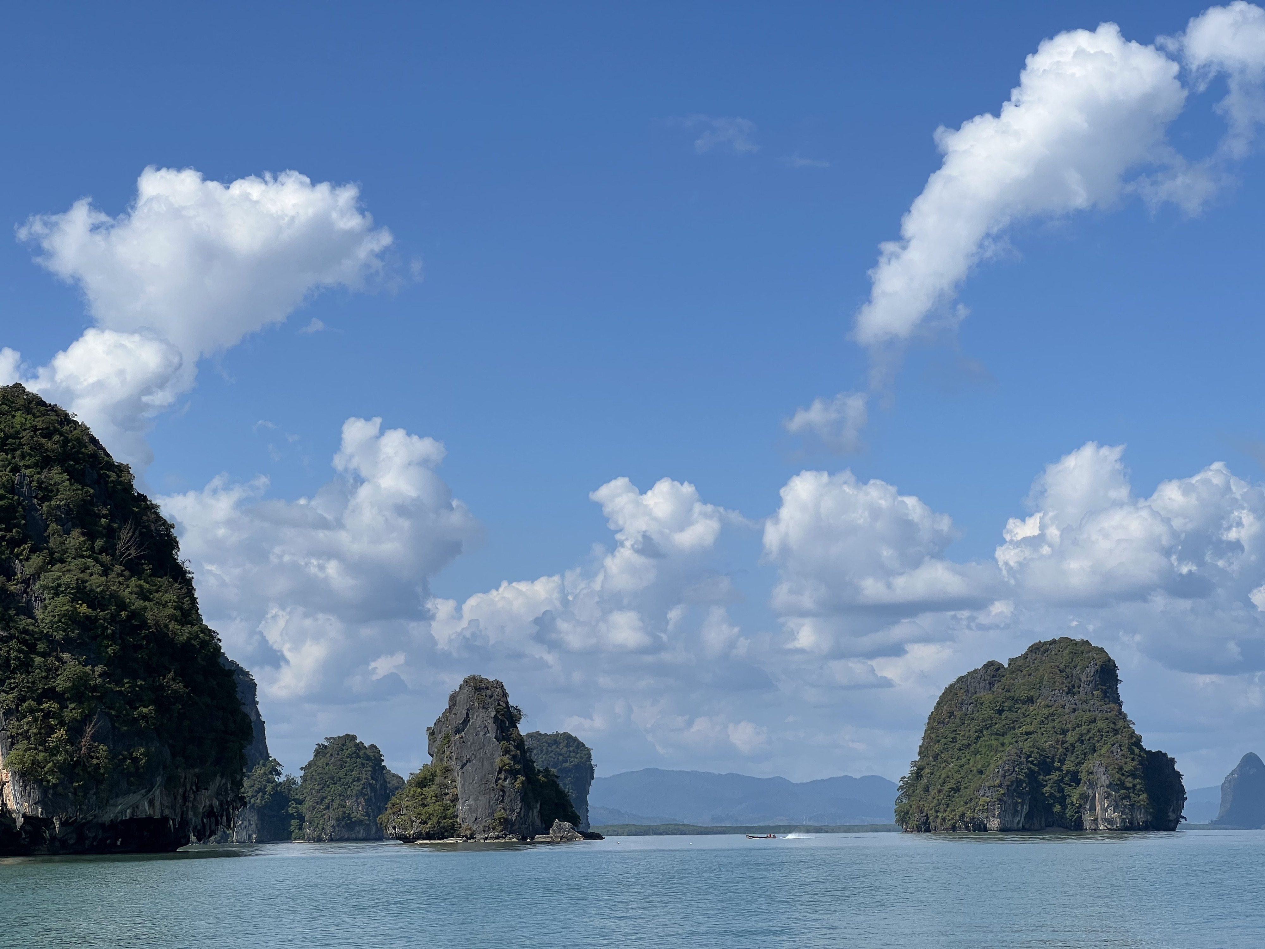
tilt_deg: +7.7
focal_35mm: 77
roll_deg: +0.0
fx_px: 2814
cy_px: 474
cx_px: 632
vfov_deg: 19.1
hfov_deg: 25.3
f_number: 2.8
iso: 32
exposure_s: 1/1206
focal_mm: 9
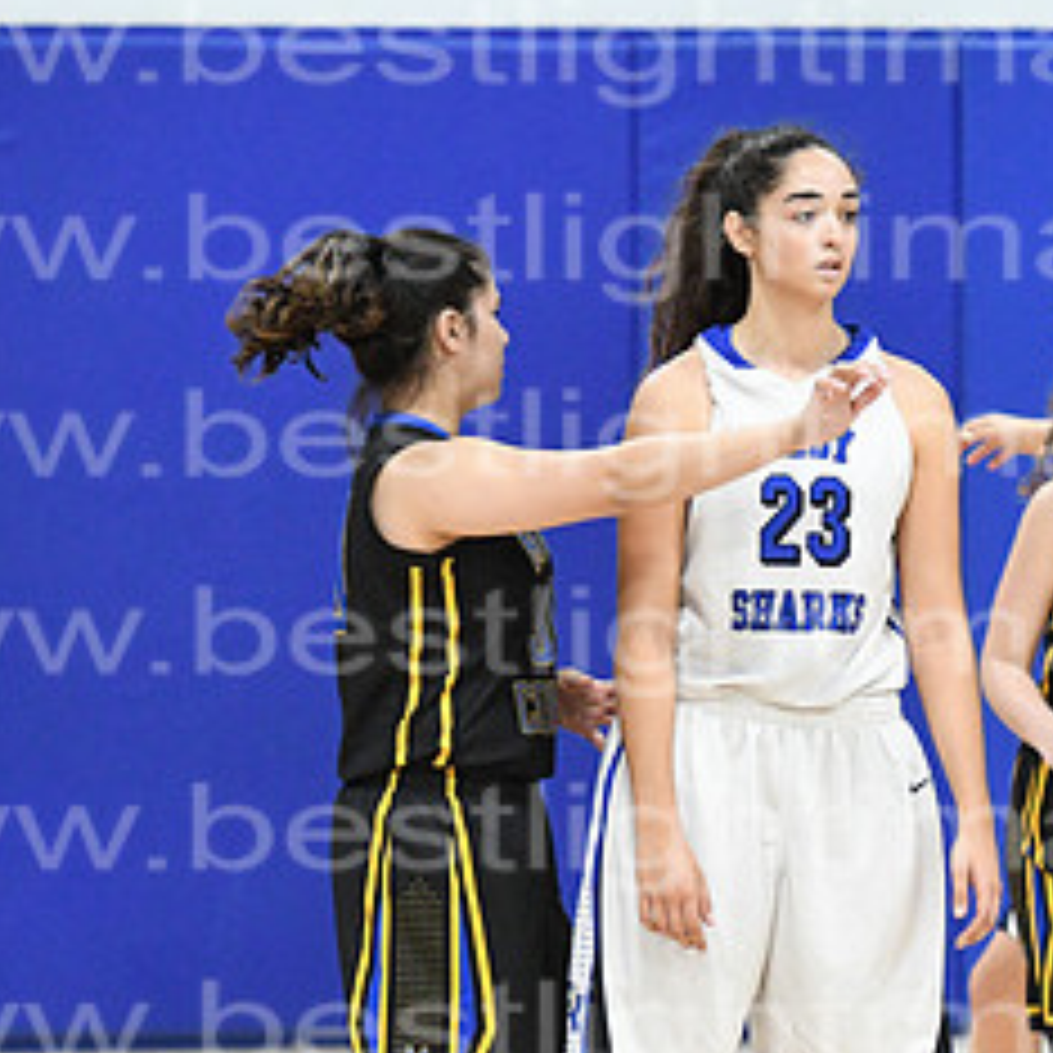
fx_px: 17380
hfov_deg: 3.5
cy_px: 740
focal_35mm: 505
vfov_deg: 3.5
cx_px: 788
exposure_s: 1/640
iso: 5000
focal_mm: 160
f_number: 3.2
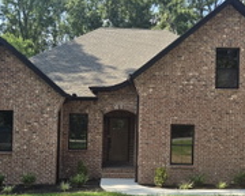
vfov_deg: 30.2
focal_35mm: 50
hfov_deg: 37.3
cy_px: 114
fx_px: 363
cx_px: 122
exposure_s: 1/917
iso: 25
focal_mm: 5.4
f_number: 1.8
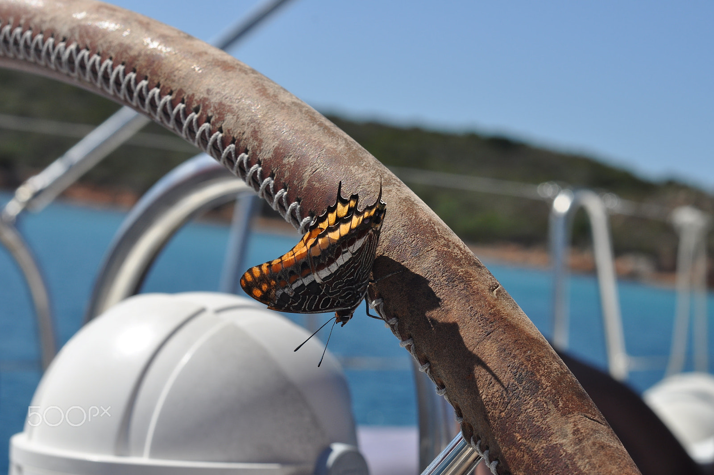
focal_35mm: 75
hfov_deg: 27.0
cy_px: 238
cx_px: 357
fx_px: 1486
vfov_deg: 18.1
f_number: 10
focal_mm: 50
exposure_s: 1/400
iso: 200
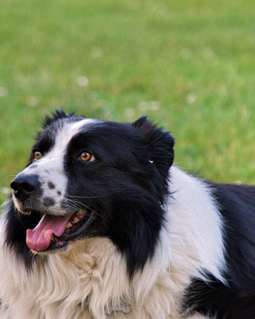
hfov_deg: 2.6
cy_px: 202
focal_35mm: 589
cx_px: 97
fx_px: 5556
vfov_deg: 3.3
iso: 1600
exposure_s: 1/640
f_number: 5.6
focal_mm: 200
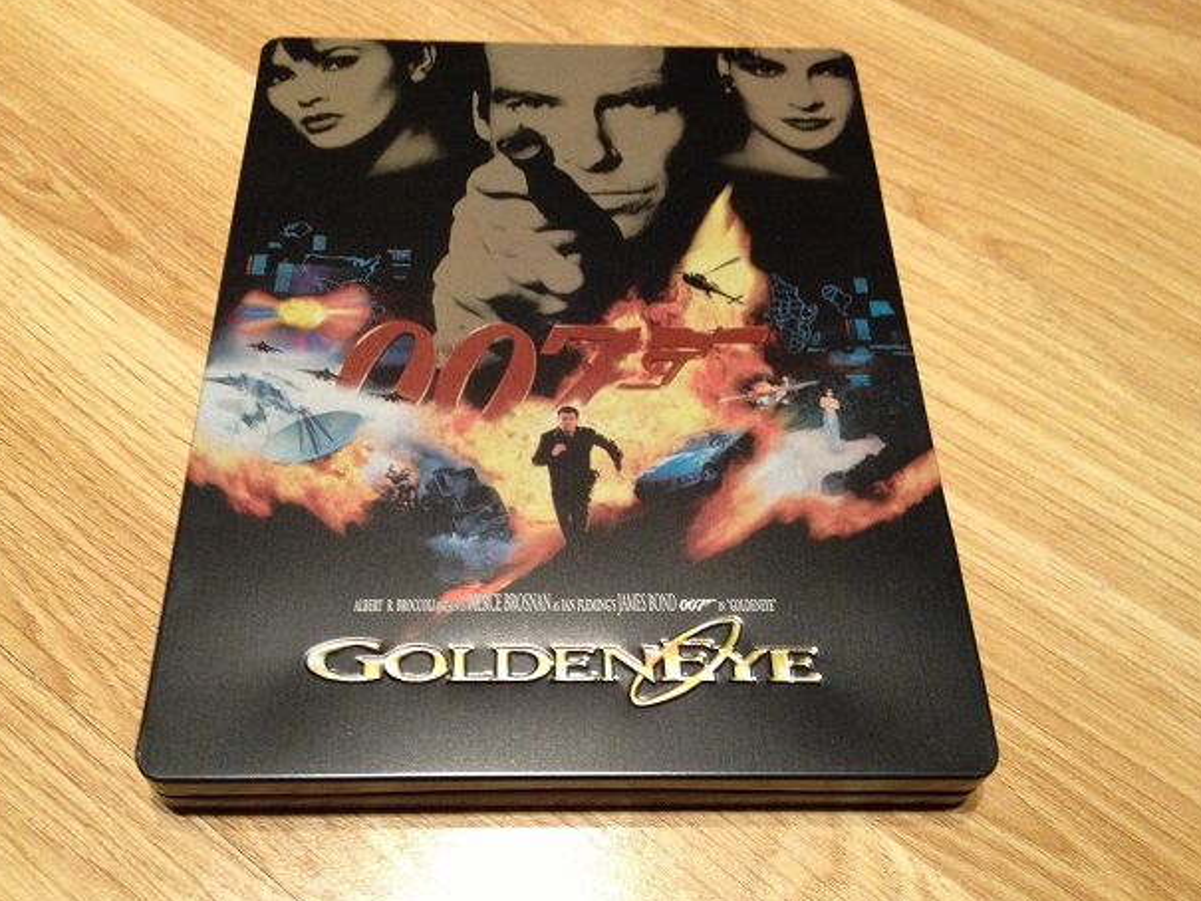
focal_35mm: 37
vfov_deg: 38.7
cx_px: 578
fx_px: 1284
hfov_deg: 50.1
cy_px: 435
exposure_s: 1/20
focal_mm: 4.28
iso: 320
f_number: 2.4
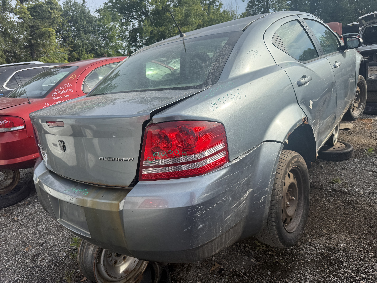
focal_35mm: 24
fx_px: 261
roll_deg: +8.1
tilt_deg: -16.1
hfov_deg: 71.6
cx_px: 188
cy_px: 142
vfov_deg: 56.8
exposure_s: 1/2232
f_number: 1.78
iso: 80
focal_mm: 6.76
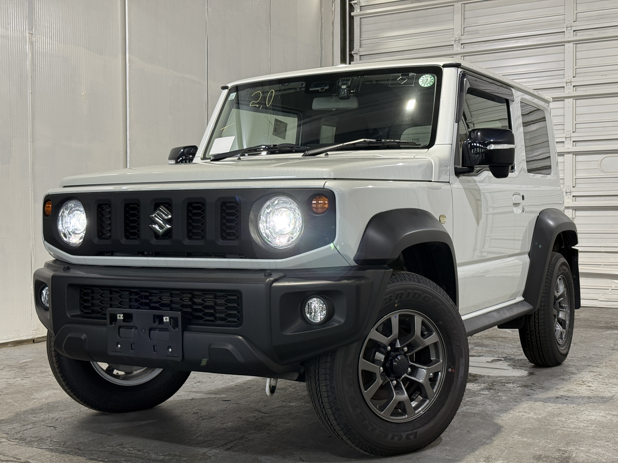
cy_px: 232
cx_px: 309
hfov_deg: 39.7
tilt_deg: -0.6
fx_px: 857
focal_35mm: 48
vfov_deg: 30.3
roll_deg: +0.1
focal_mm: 6.76
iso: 100
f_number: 1.78
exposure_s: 1/60
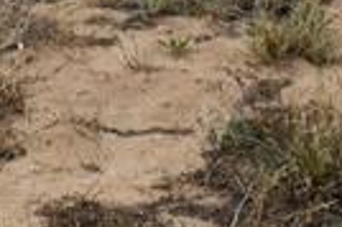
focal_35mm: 252
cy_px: -551
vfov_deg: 5.0
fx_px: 2391
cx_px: -26
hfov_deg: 8.1
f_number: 10
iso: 100
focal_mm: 22
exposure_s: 1/400
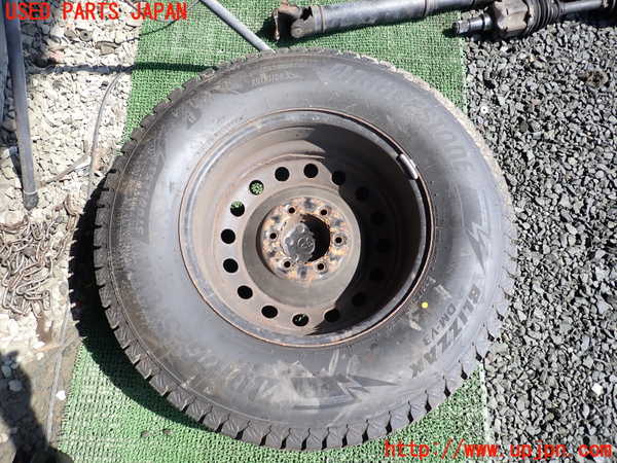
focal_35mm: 25
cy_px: 232
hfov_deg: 69.4
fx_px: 446
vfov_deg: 54.9
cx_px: 308
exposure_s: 1/100
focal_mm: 4.5
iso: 100
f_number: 5.6
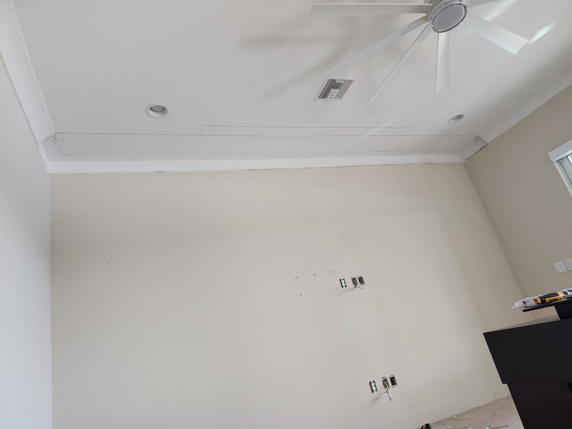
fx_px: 380
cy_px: 214
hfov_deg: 73.9
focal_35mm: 23
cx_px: 286
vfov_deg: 58.9
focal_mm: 6.4
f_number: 1.8
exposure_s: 1/60
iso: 64
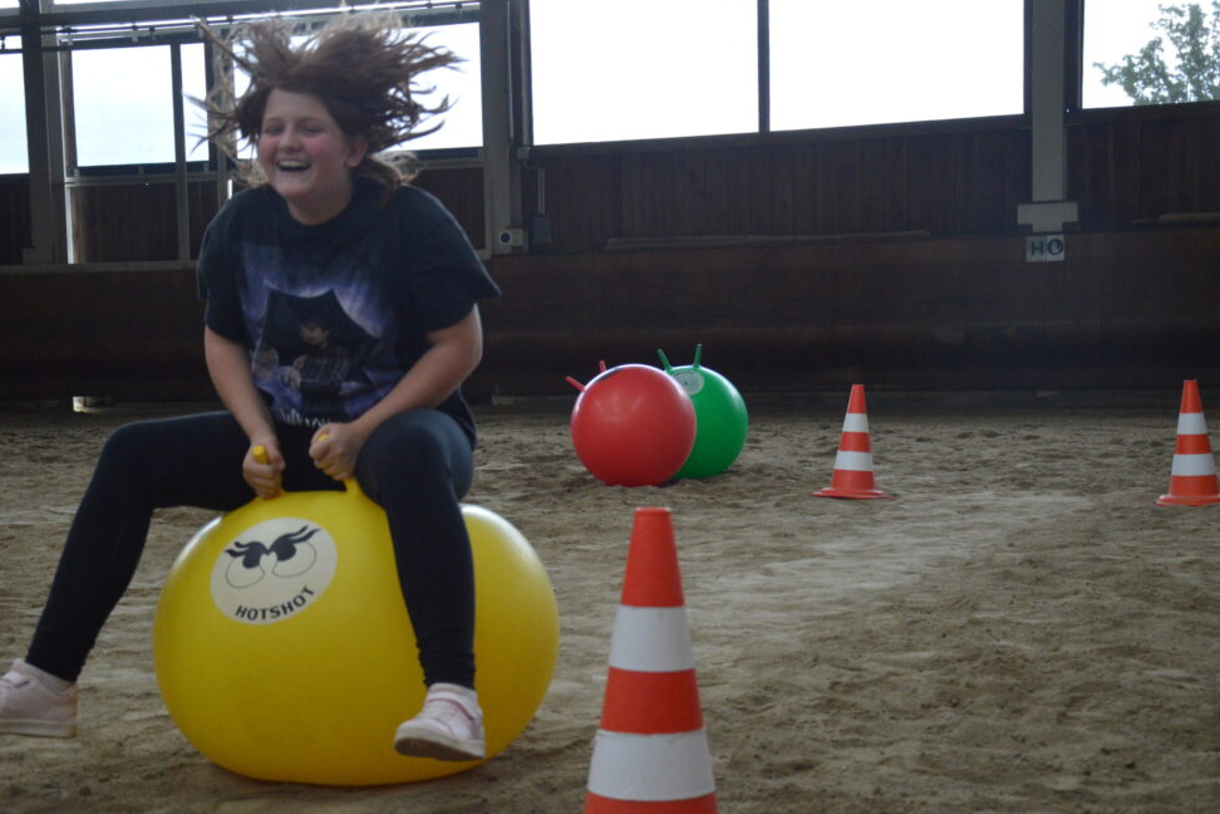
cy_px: 409
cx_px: 600
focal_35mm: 60
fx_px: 2033
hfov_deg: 33.4
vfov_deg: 22.6
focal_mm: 38
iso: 1600
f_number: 4.5
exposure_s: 1/500
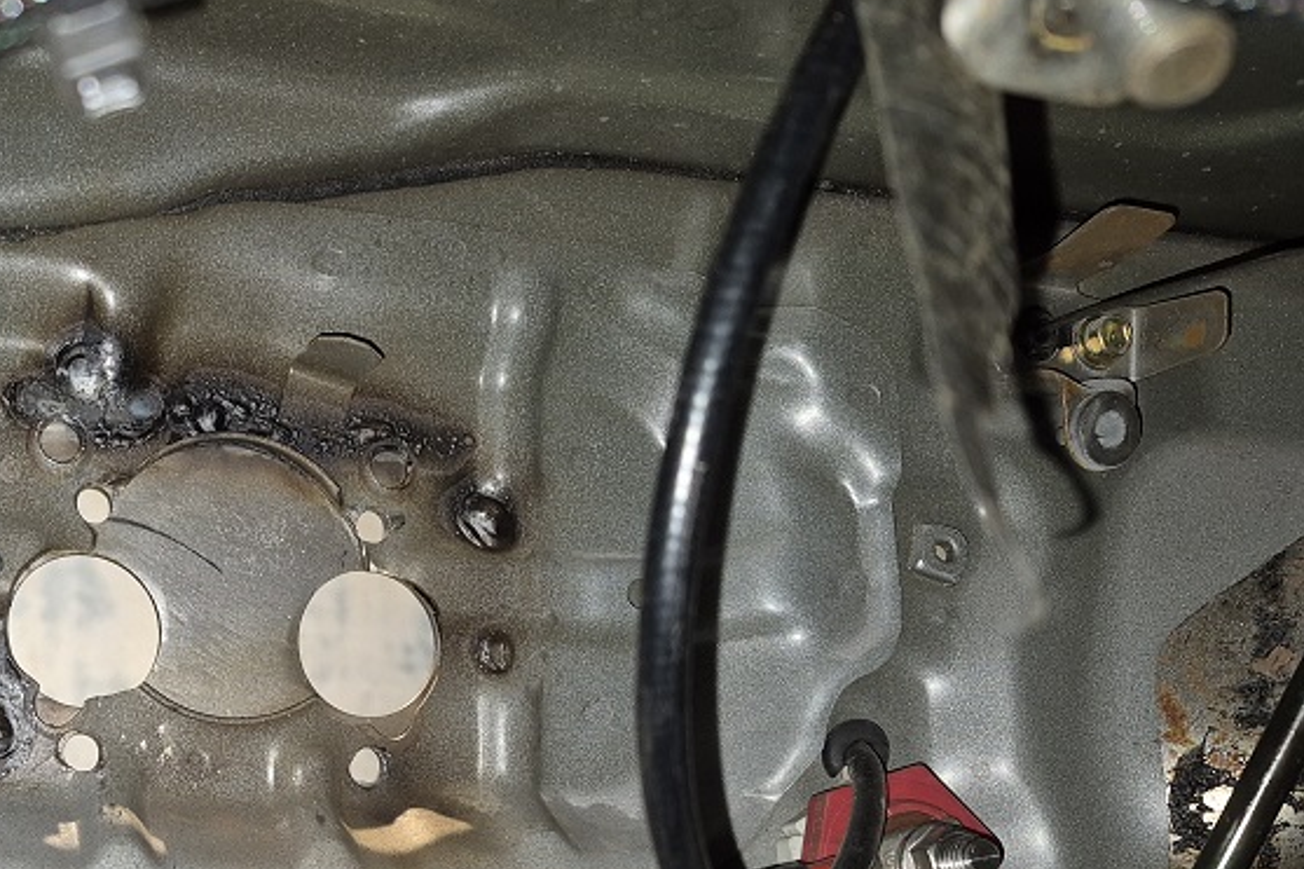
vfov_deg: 29.6
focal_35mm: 44
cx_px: 232
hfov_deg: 42.2
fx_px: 1593
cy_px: 731
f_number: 1.8
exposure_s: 1/10
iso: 160
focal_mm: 5.4
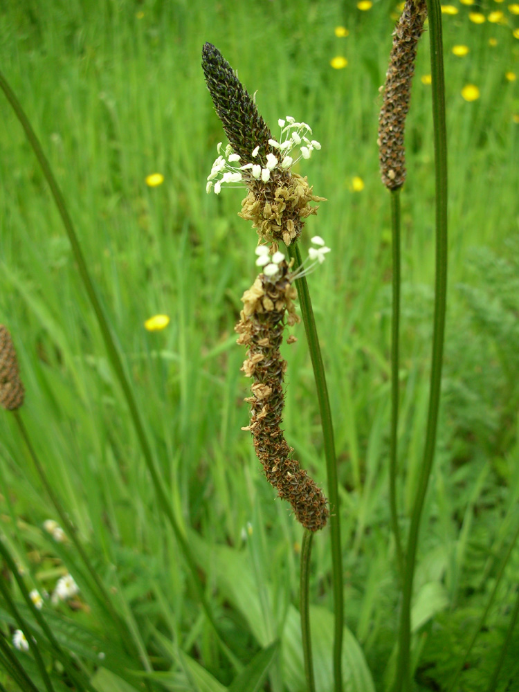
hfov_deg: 40.7
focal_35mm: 35
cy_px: 346
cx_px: 260
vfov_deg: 52.6
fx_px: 700
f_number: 3
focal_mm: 5.8
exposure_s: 1/208
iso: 50
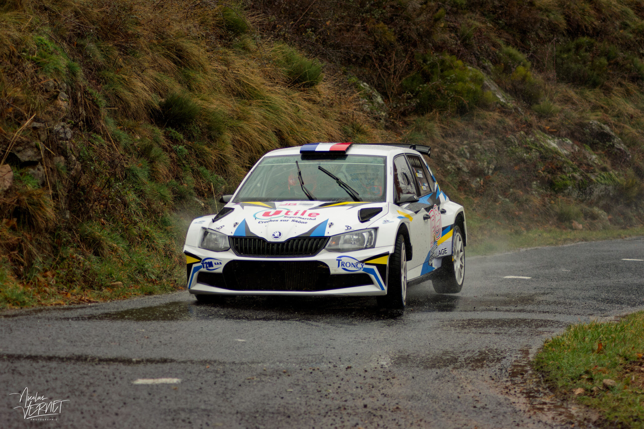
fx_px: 2629
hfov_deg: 14.0
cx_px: 322
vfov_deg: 9.3
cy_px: 214
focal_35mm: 147
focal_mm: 98
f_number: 4
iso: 1800
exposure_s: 1/2500
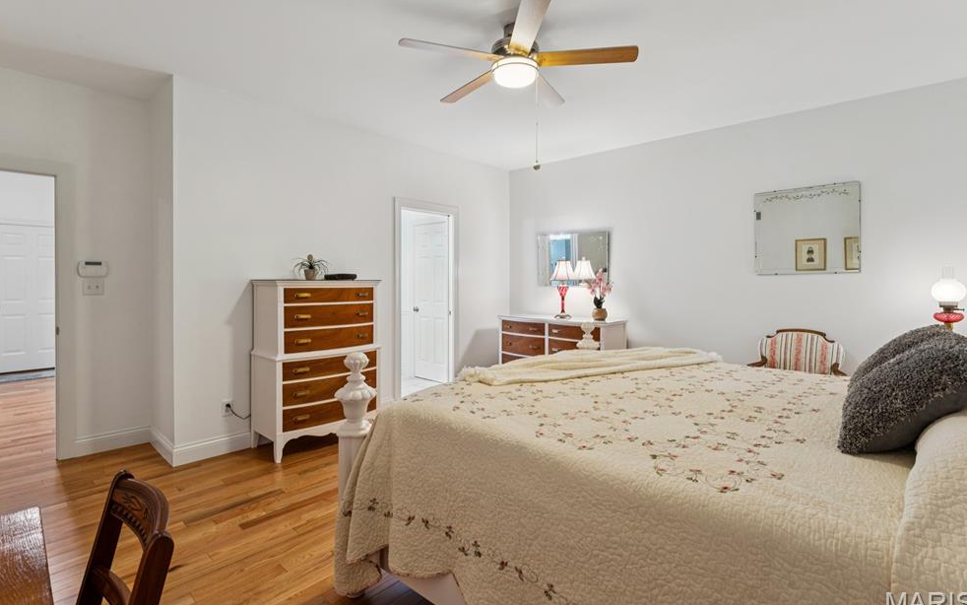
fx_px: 451
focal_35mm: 17
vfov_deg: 67.6
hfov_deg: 94.0
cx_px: 480
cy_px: 288
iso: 200
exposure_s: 1/2
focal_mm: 16.1
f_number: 13
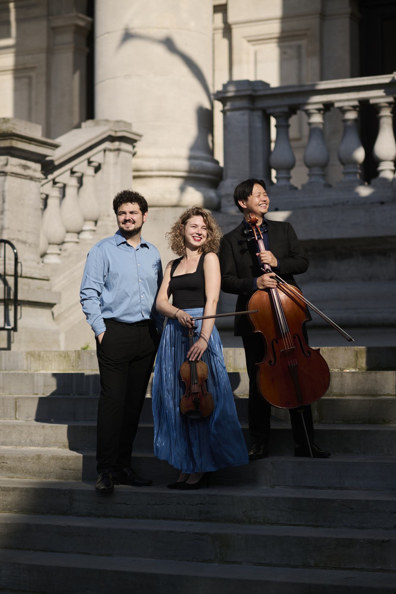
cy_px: 297
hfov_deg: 16.1
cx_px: 198
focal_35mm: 85
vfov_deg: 23.9
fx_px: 1403
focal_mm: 85
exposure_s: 1/3200
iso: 64
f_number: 2.2
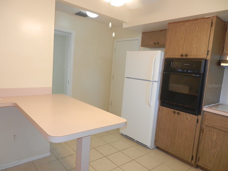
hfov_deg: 69.4
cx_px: 114
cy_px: 86
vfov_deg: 54.9
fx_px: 165
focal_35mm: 25
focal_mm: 4.5
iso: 200
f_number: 3.5
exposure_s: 1/30
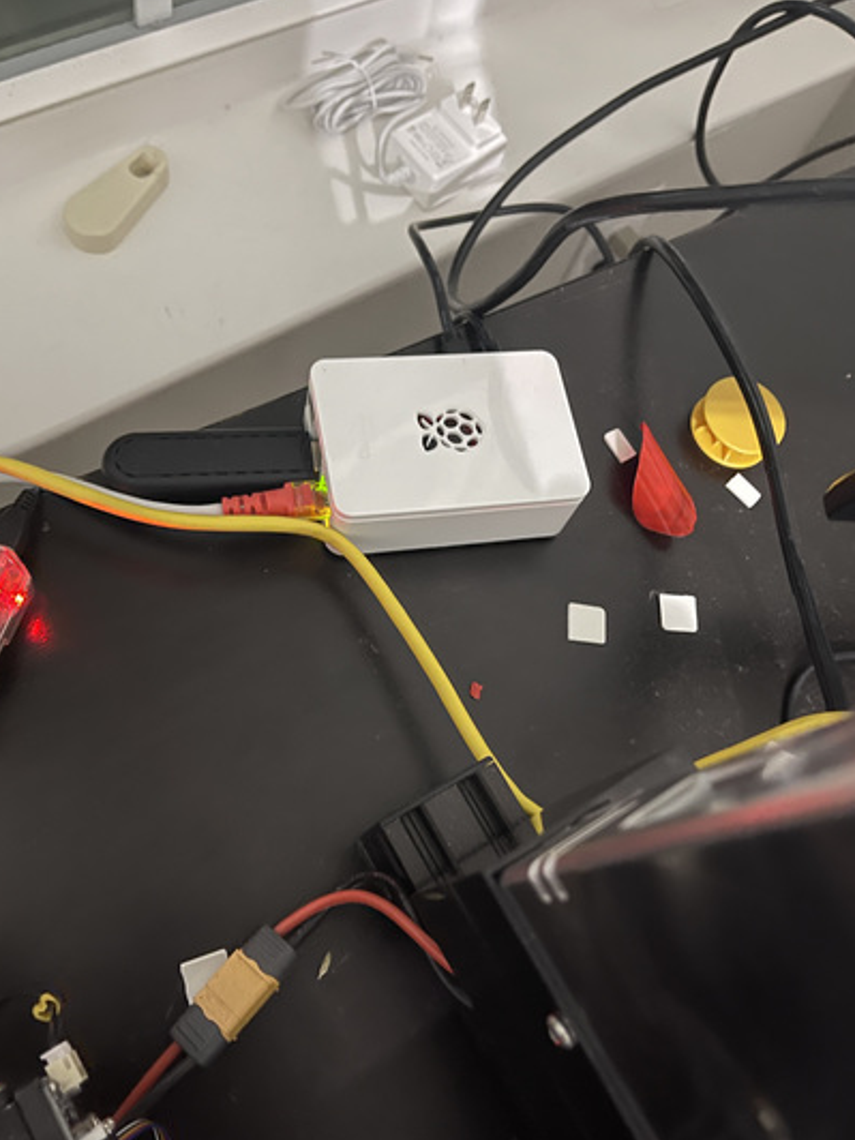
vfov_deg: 63.4
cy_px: 610
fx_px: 922
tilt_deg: -67.2
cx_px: 429
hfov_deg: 49.7
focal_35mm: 28
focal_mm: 5.1
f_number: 1.6
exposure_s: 1/17
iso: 800
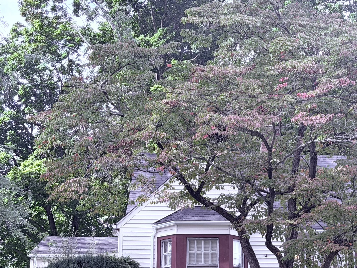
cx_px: 281
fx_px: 908
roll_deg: +0.8
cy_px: 196
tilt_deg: +11.3
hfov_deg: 22.0
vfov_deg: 16.7
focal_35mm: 88
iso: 80
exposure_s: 1/1013
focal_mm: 6.76
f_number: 1.78
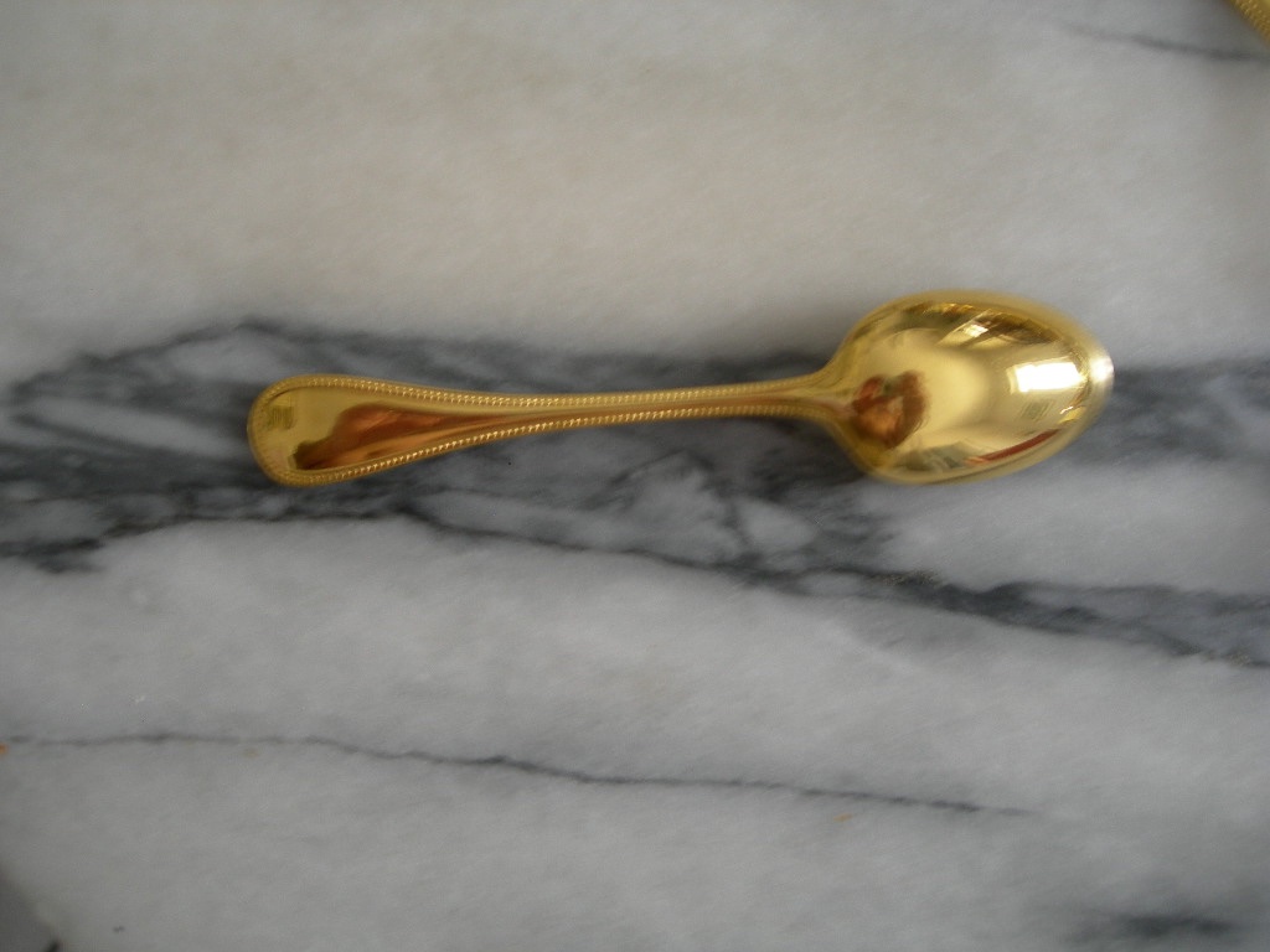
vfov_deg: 37.7
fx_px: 1394
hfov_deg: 49.0
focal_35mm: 38
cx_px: 635
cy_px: 476
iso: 54
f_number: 2.8
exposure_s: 1/3.5
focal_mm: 7.8
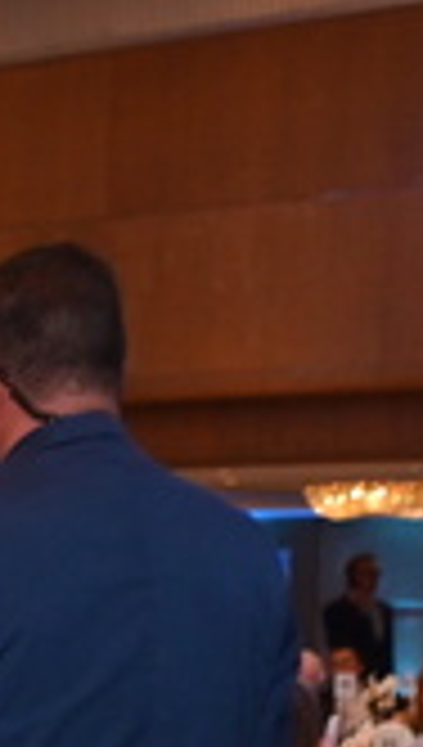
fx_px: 3095
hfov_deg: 7.4
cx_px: -567
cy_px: 1127
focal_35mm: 156
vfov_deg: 13.0
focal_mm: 31
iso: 1000
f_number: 5.6
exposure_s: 1/125
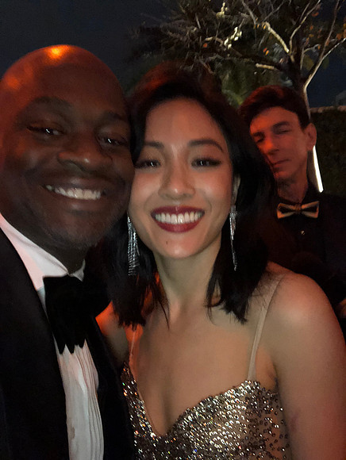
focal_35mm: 32
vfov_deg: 56.8
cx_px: 173
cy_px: 230
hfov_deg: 44.2
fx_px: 426
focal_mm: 2.87
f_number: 2.2
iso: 500
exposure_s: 1/16
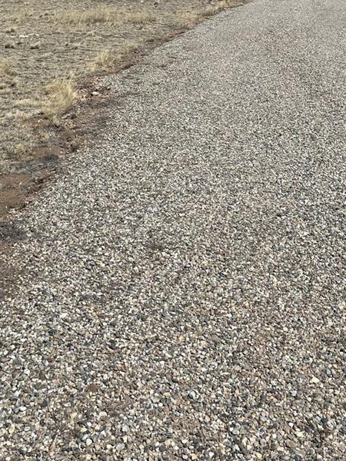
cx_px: 196
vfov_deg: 35.5
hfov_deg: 28.0
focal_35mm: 52
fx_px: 693
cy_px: 87
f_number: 1.6
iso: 50
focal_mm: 5.1
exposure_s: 1/7353
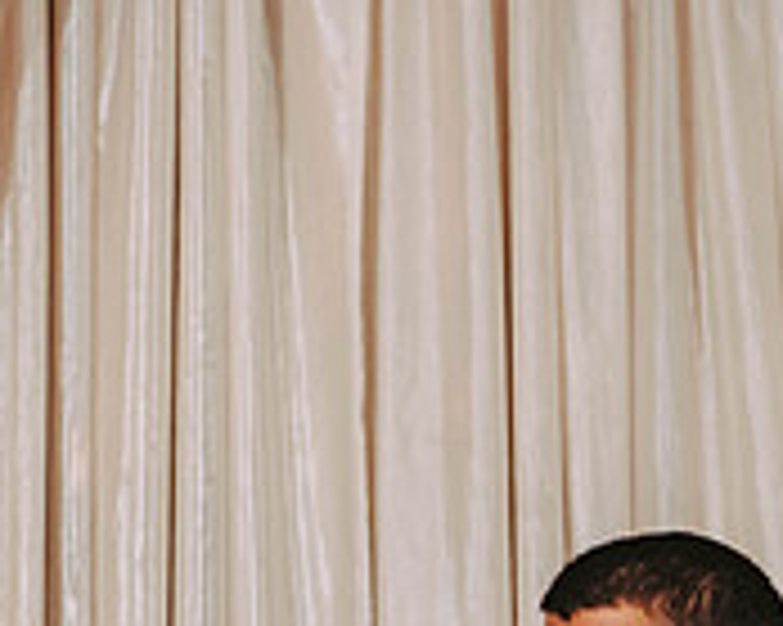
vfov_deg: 7.4
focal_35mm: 207
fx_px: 4794
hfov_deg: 9.3
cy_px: 709
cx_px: 621
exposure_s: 1/250
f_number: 3.2
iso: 2000
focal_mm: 66
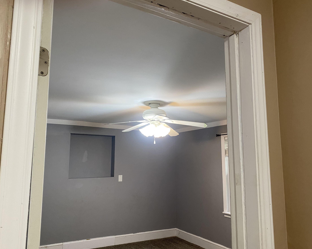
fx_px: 259
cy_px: 125
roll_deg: +0.1
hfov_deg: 62.2
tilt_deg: +7.7
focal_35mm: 28
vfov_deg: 51.5
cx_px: 152
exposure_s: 1/60
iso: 160
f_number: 1.8
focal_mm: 4.25
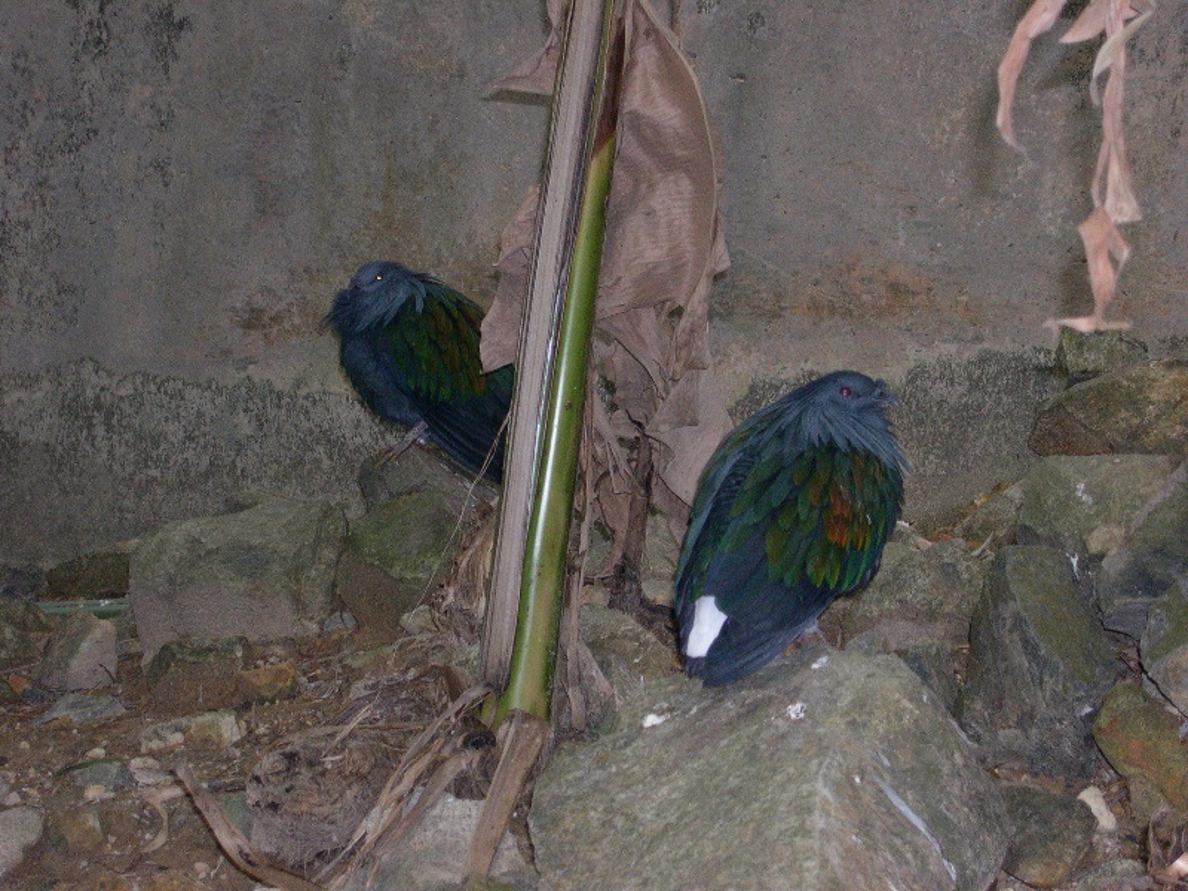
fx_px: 3912
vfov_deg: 13.0
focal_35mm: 114
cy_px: 446
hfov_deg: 17.3
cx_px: 594
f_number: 4.9
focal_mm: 24
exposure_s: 1/60
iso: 400
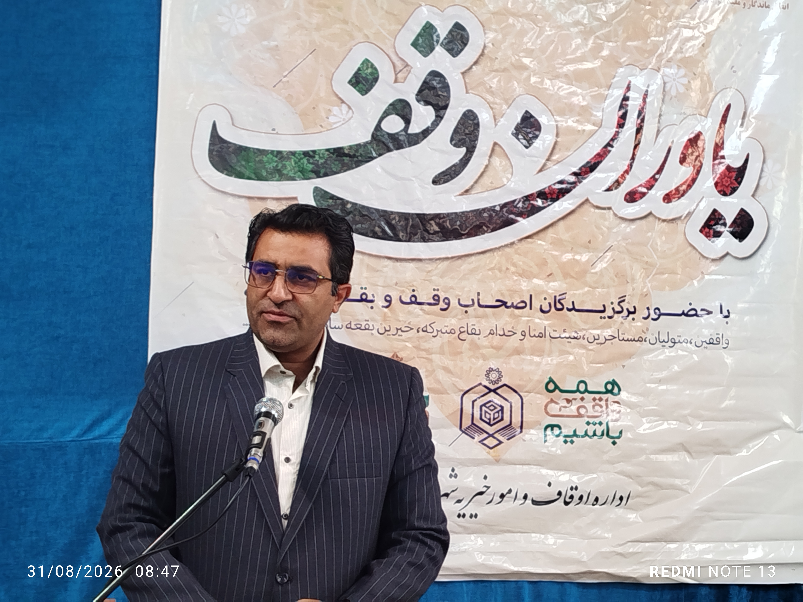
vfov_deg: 20.4
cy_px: 301
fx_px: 1670
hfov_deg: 27.0
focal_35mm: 72
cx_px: 402
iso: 200
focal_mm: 5.31
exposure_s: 1/33
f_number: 1.7
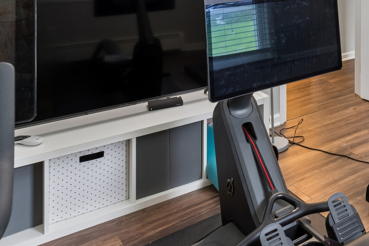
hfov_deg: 39.4
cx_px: 390
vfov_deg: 27.3
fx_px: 431
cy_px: -63
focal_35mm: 42
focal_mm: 14
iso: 400
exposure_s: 1/2
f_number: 13
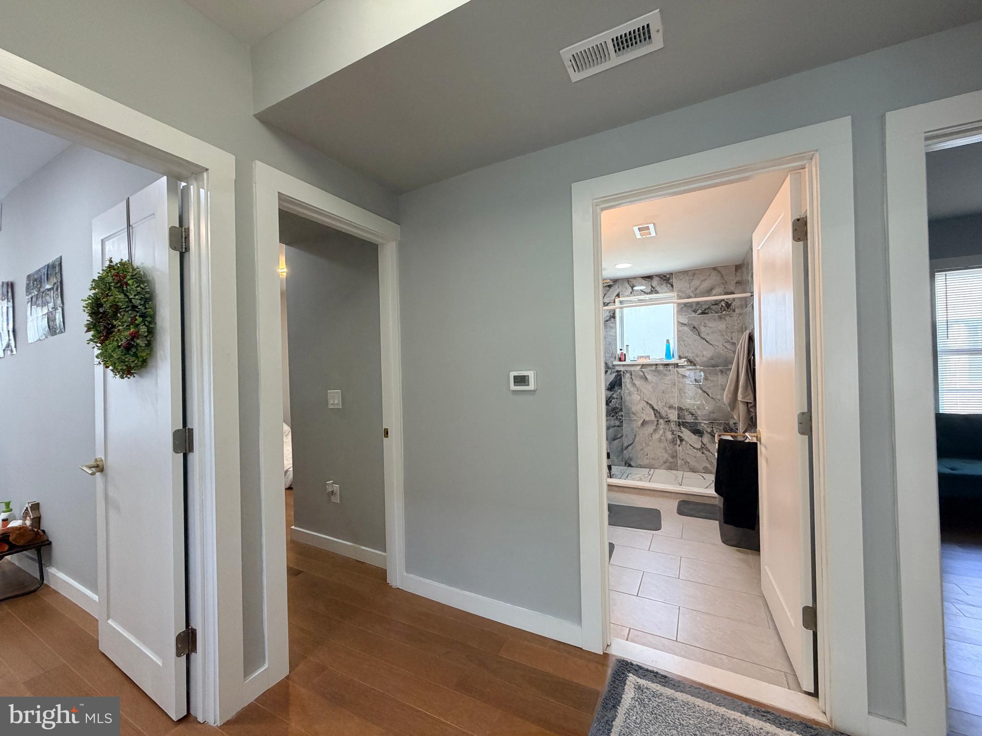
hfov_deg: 102.1
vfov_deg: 85.7
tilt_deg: +0.5
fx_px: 397
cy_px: 368
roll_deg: +1.6
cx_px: 491
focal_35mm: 14
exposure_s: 1/120
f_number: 2.2
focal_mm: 2.22
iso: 320
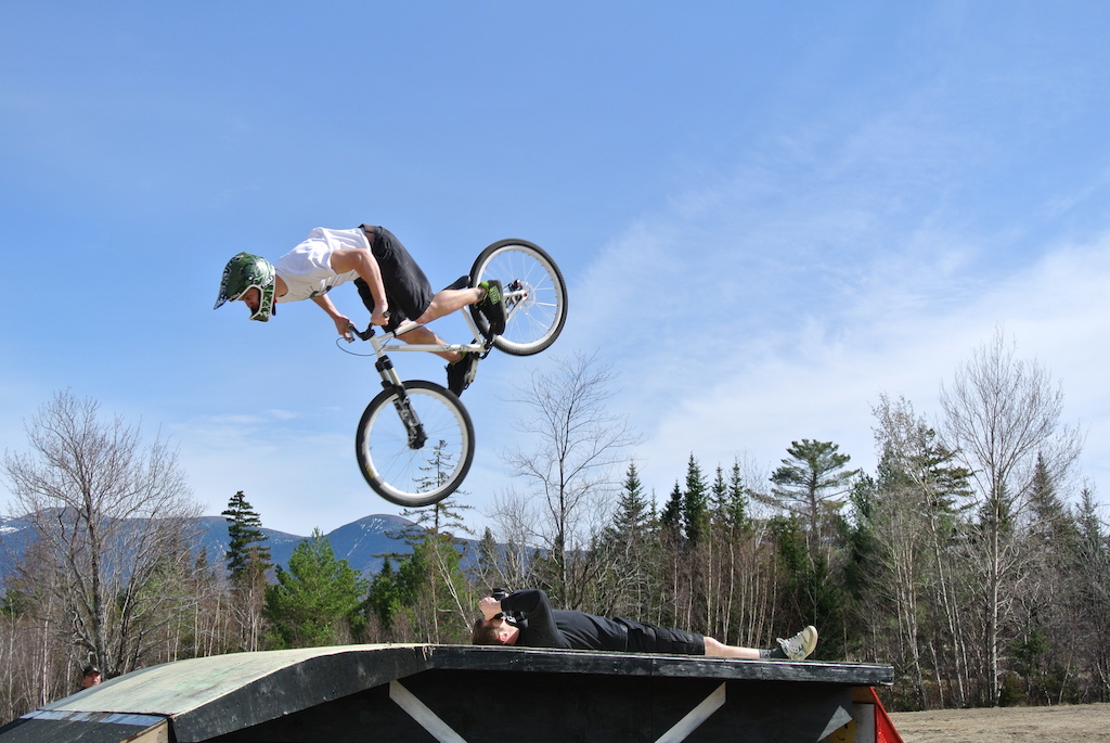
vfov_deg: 27.6
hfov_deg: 40.3
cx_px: 555
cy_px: 372
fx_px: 1512
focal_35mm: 49
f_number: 4.5
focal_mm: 18.2
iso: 100
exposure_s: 1/640
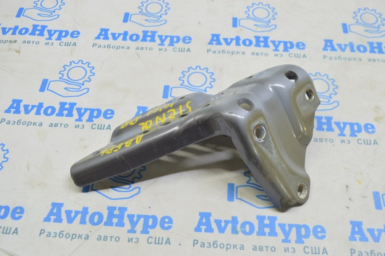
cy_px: 128
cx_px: 192
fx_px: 401
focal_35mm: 38
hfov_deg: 51.3
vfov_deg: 35.4
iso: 400
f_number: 5.6
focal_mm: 25
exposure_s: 1/20
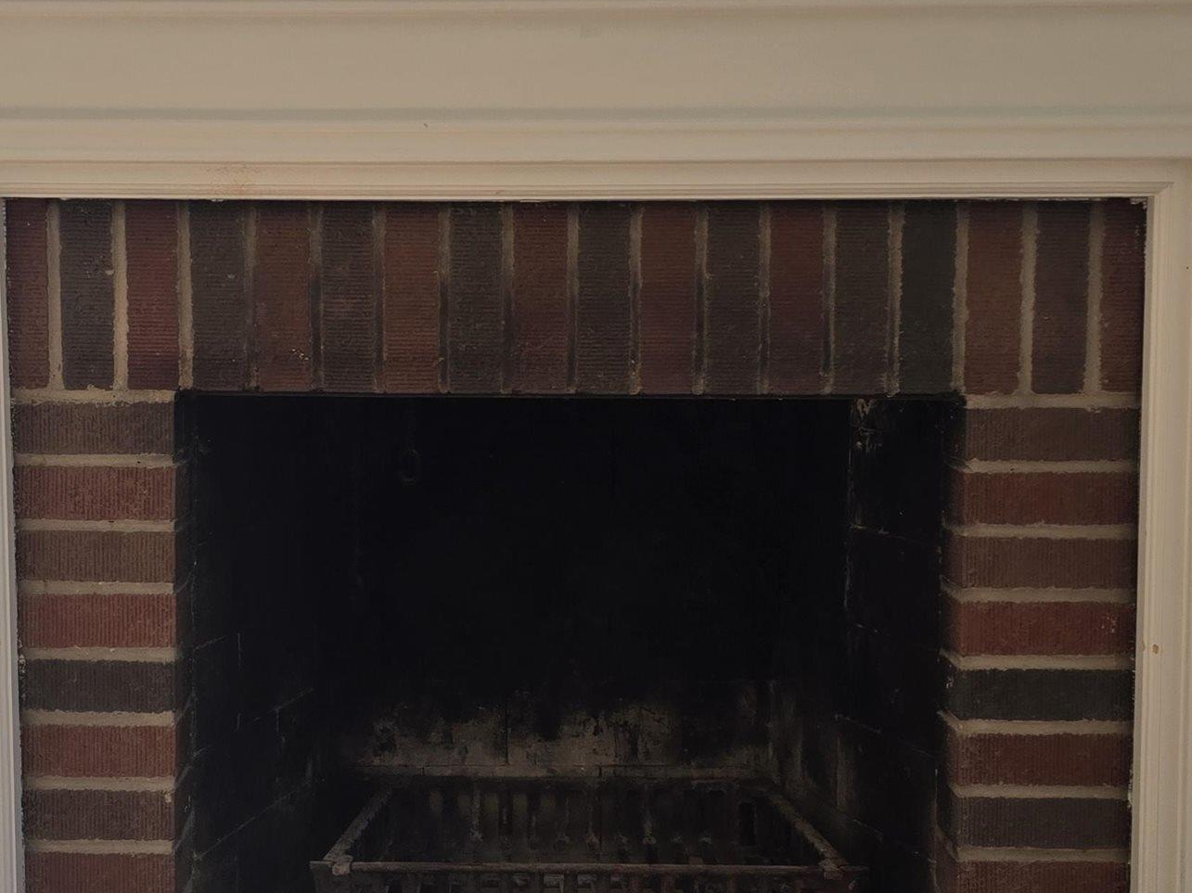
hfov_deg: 34.8
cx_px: 460
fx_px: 1893
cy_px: 450
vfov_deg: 26.5
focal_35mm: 55
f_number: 1.7
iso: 50
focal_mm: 6.3
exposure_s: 1/180
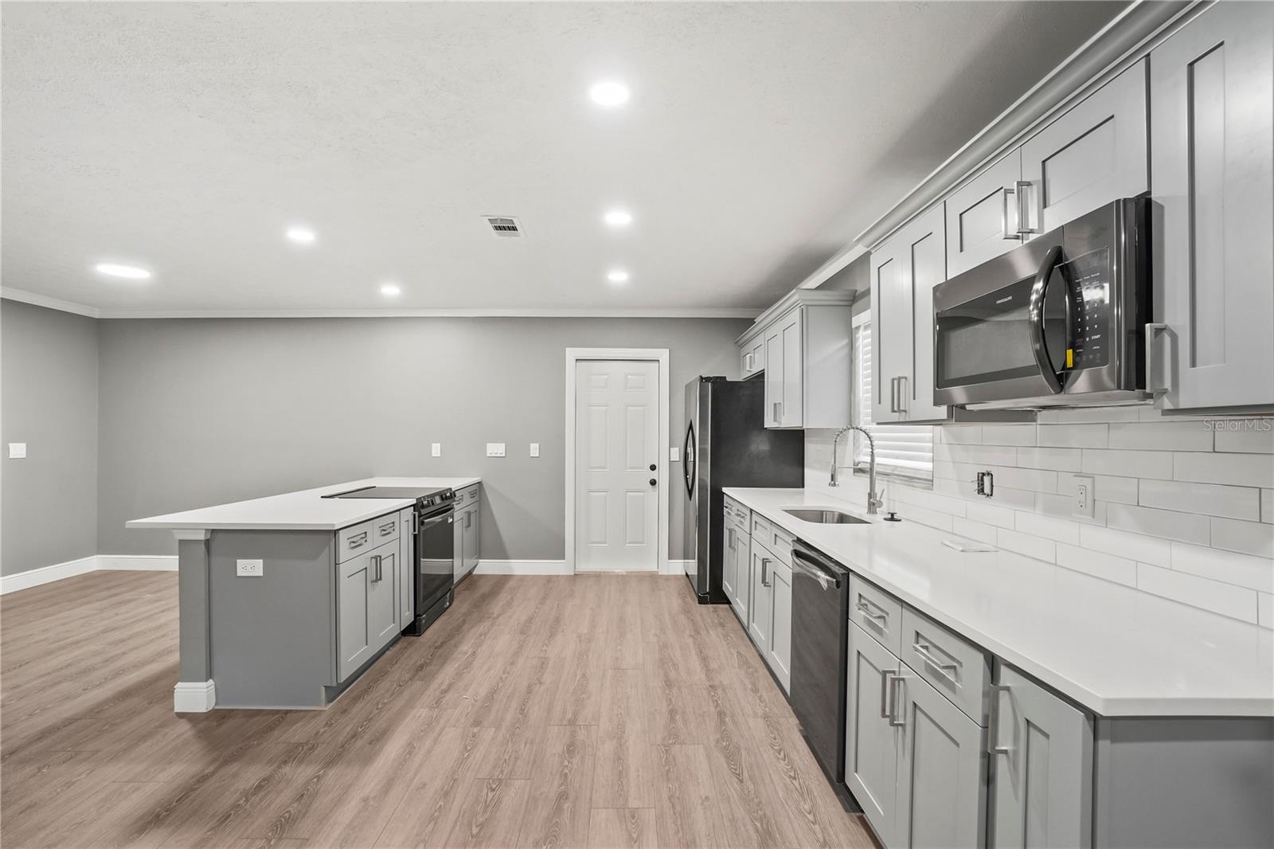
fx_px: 531
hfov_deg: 100.4
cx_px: 637
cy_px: 424
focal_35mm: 15
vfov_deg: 77.3
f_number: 7.1
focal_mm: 10
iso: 640
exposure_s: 1/2.5
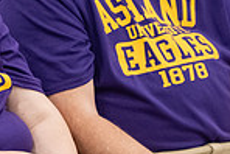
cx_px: -87
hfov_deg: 7.4
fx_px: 1759
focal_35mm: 275
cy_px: 2
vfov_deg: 5.0
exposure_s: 1/200
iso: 4000
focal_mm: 70
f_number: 3.2
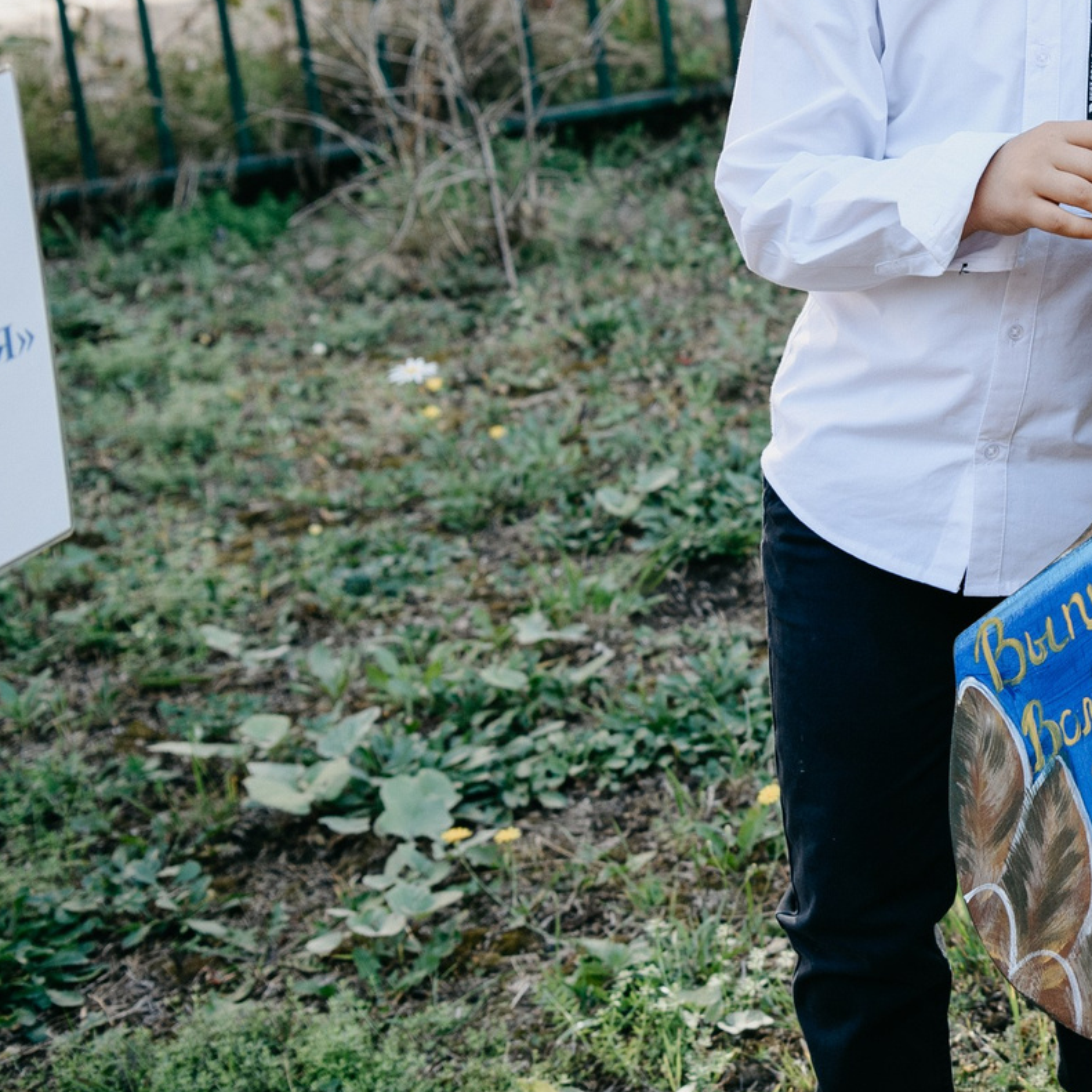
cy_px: 219
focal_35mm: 88
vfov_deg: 19.5
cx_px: 1542
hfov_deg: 18.0
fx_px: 3141
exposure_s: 1/400
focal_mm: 32
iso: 160
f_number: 3.5
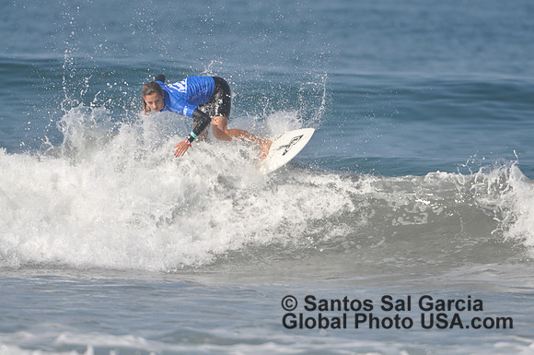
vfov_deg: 1.7
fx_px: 12220
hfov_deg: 2.5
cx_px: 267
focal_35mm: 825
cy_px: 178
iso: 400
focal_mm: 550
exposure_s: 1/1600
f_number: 6.3
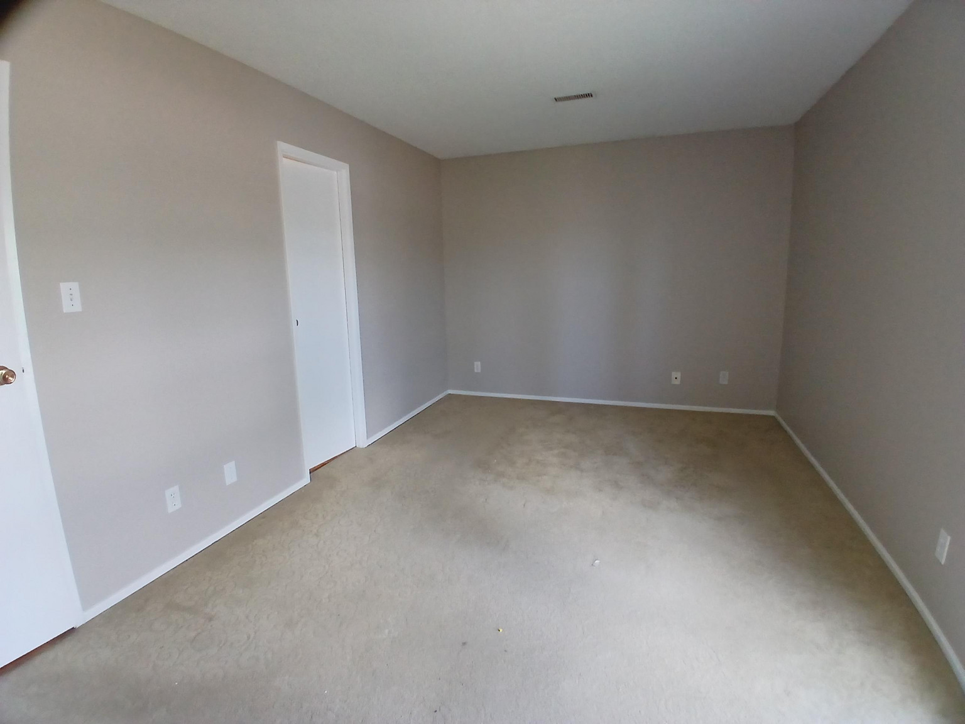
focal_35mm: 17
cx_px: 482
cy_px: 362
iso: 125
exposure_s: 1/30
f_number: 2.2
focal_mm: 1.4
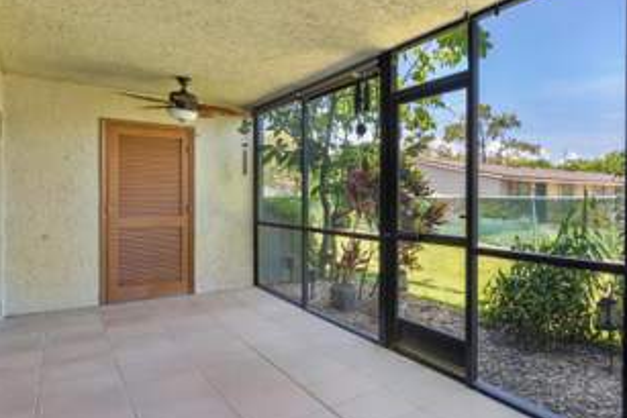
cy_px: 202
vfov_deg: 51.3
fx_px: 436
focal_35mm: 25
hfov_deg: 66.1
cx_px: 486
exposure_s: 1/3
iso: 250
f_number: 9
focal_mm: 16
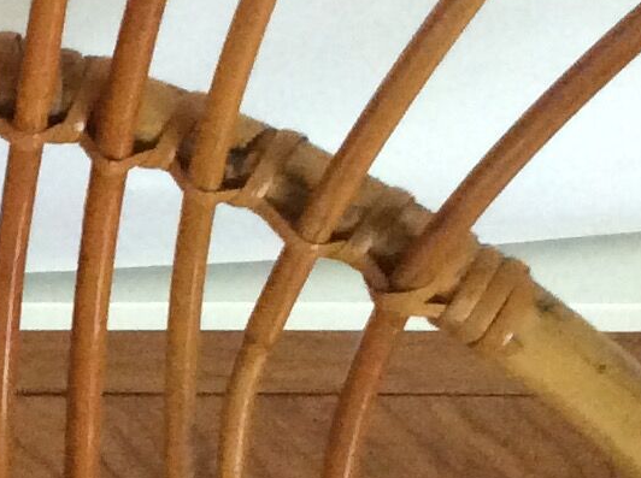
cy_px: 110
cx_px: -286
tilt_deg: -65.7
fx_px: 2884
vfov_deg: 9.5
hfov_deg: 12.2
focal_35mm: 156
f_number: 2.4
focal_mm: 3.3
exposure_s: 1/20
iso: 320
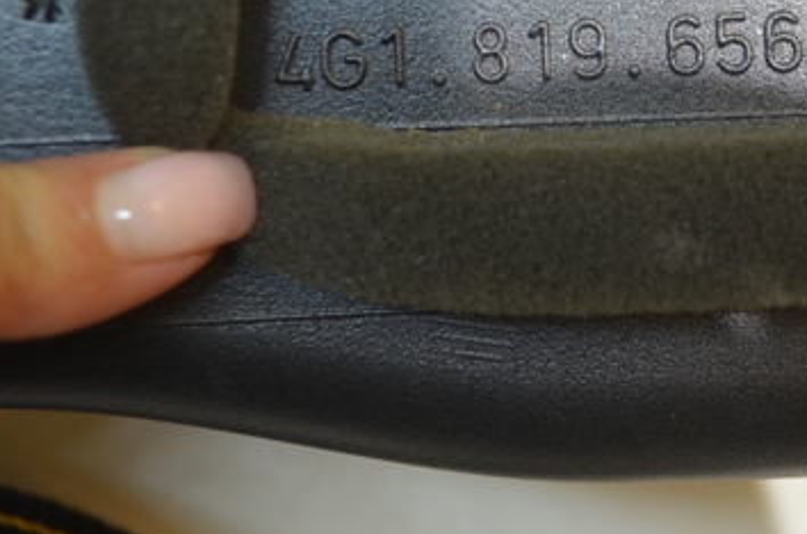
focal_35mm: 76
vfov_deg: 17.7
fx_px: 1699
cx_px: 638
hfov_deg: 26.3
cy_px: 99
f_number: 4.5
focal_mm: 28
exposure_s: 1/50
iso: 800
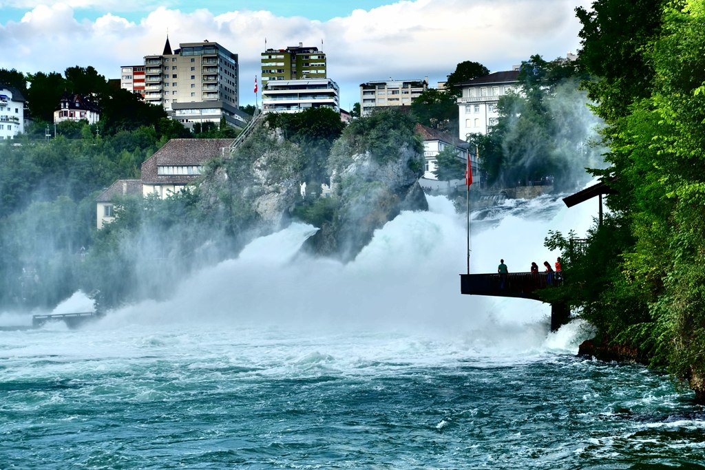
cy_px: 235
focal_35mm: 75
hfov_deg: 27.0
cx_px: 352
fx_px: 1469
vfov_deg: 18.2
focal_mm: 50
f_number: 5.6
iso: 200
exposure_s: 1/105
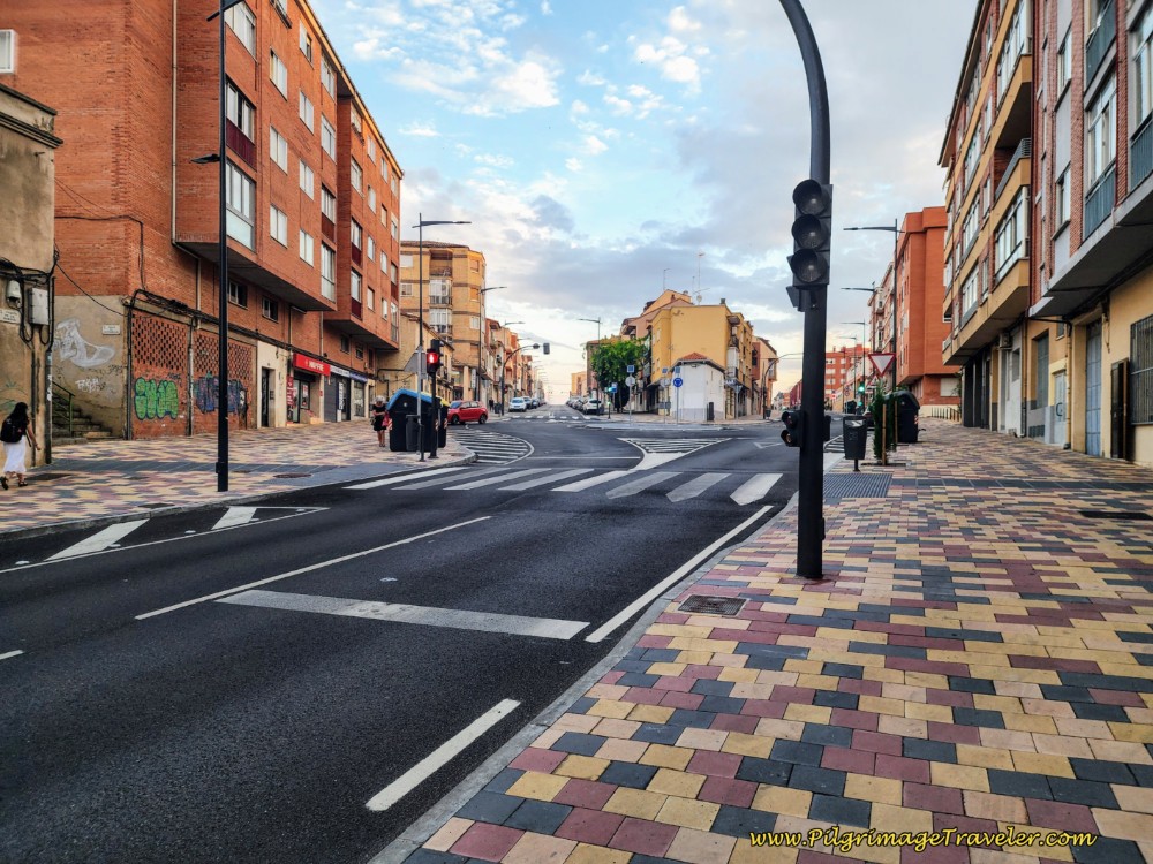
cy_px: 432
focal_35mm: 23
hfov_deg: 73.9
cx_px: 576
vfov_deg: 58.9
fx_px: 766
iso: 80
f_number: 1.8
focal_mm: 6.4
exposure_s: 1/180
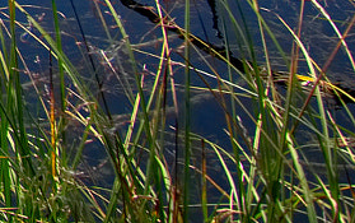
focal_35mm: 111
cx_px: -650
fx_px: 1075
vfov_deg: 9.8
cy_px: -380
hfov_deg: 11.9
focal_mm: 13
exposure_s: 1/250
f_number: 10
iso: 100
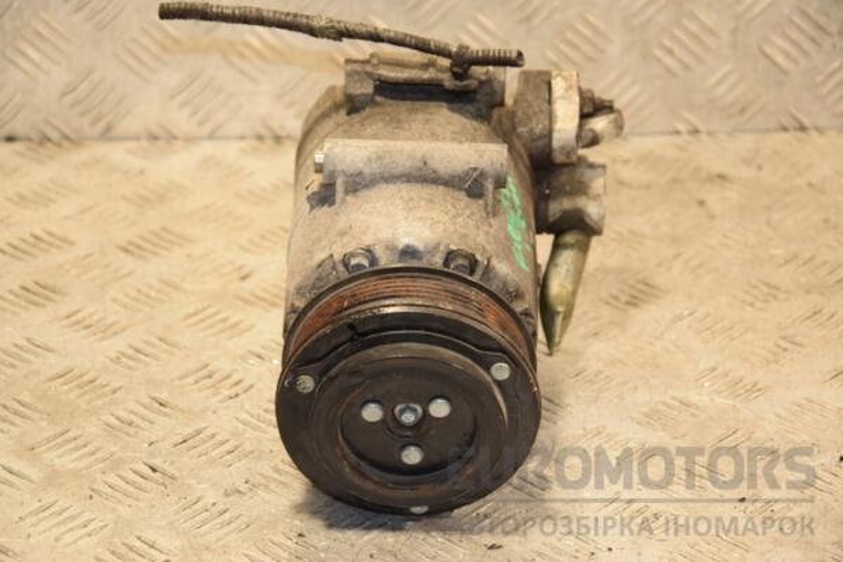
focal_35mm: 120
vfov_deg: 11.4
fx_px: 2810
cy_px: 281
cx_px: 422
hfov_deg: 17.1
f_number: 5.3
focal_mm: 80
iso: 800
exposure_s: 1/100
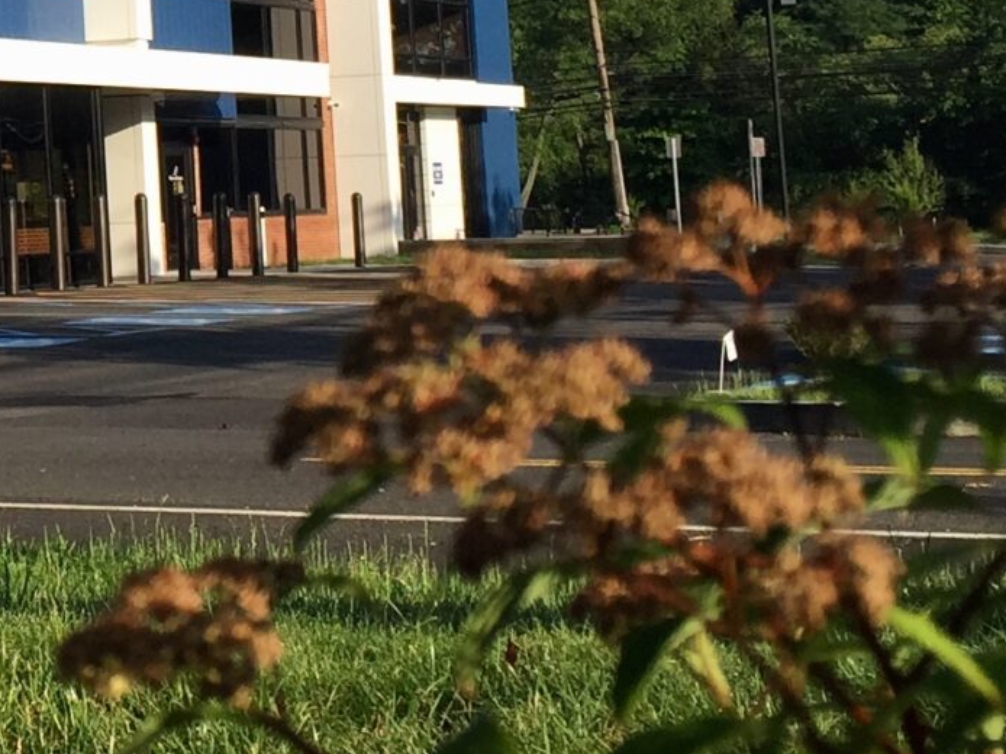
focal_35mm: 107
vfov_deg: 13.5
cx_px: -436
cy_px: -110
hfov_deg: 16.9
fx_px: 3109
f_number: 2.2
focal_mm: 4.15
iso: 32
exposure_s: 1/1068
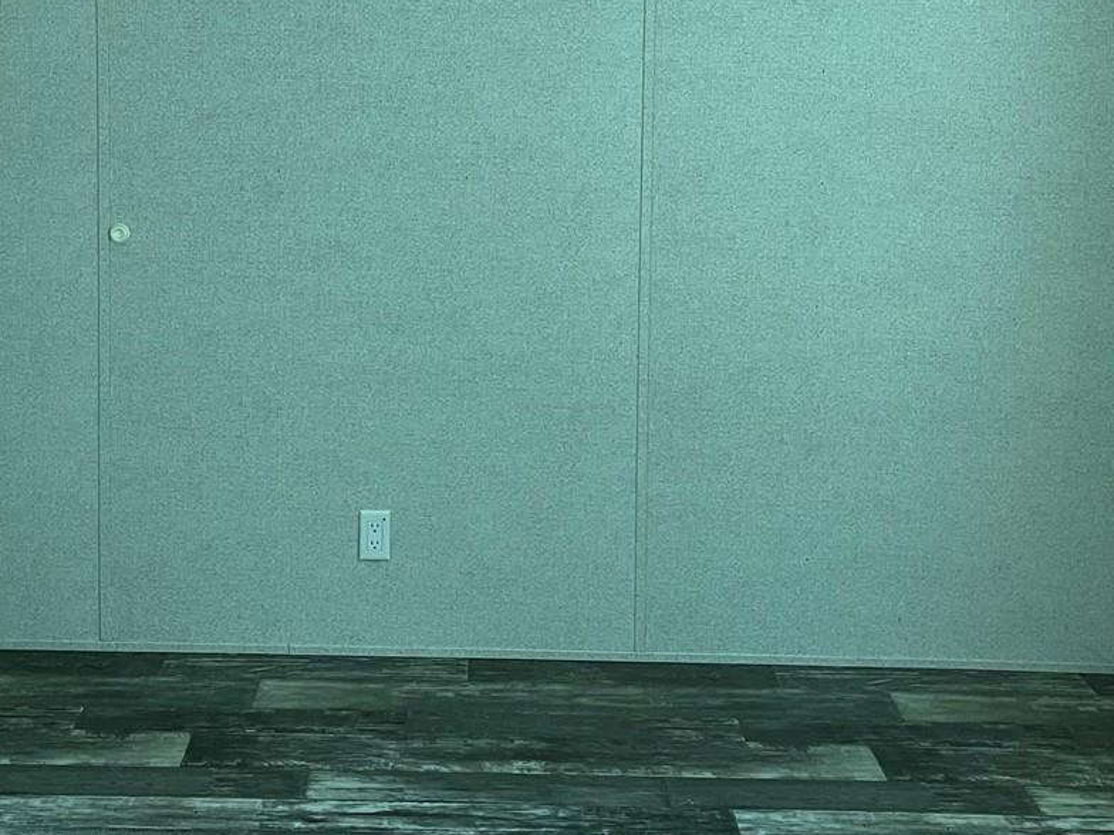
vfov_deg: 27.8
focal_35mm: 51
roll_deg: -1.2
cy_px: 135
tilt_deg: -5.4
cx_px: 421
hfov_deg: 37.3
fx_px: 1641
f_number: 1.6
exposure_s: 1/60
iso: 160
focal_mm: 5.1
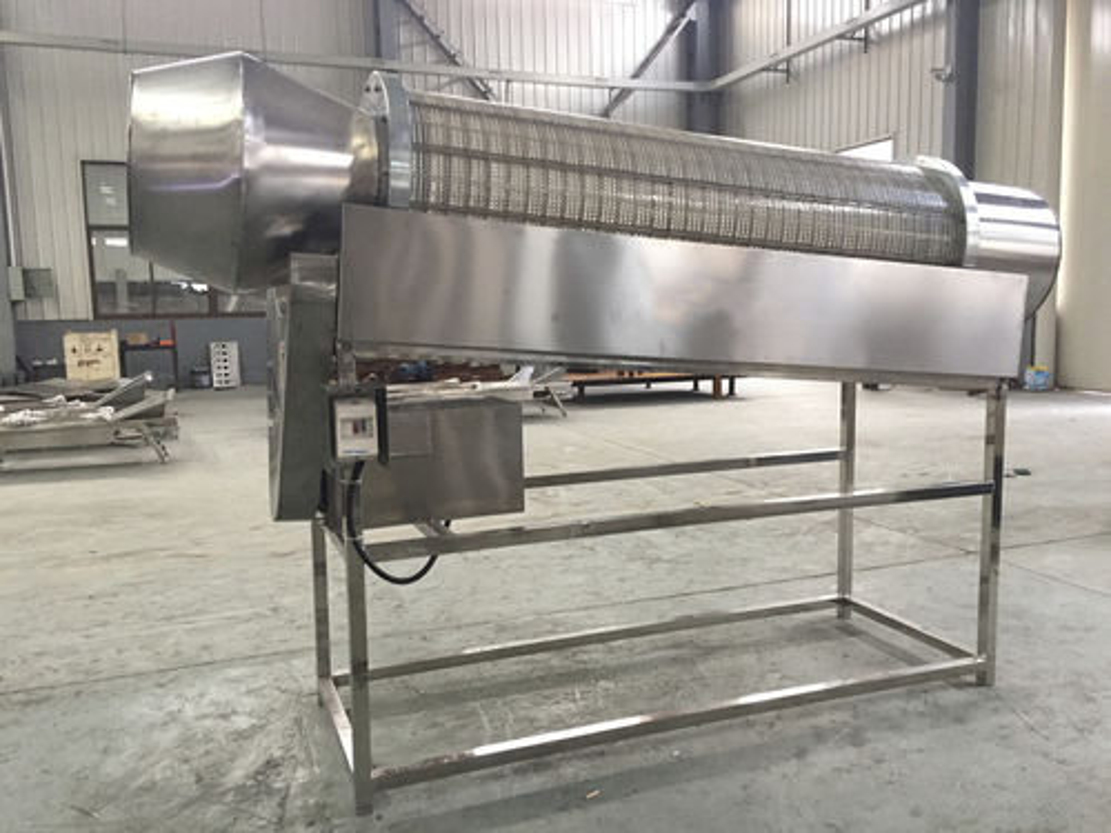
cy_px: 416
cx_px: 556
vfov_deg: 48.2
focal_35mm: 29
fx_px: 931
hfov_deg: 61.7
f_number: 2.2
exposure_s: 1/20
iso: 250
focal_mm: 4.15
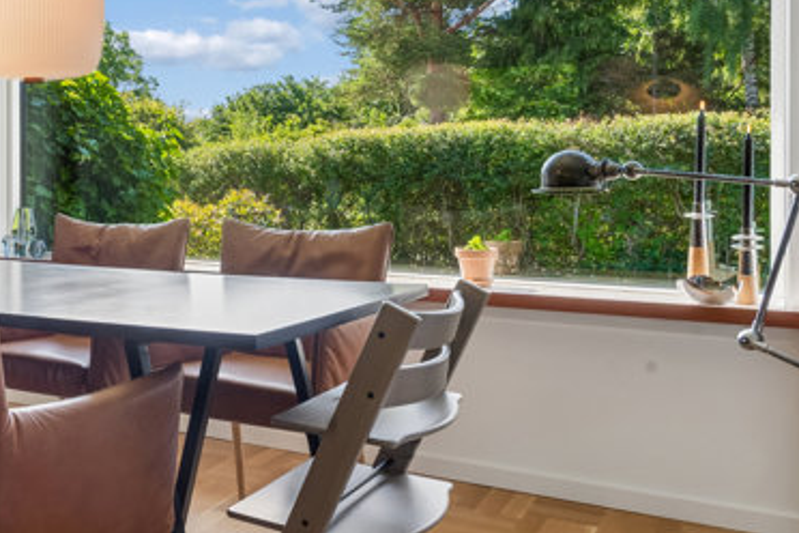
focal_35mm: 43
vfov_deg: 31.0
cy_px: 179
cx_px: 99
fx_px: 954
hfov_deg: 42.2
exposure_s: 1/13
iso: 200
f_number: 10
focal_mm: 20
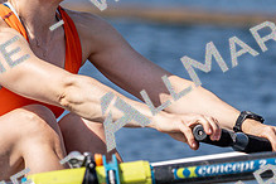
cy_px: 32
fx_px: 6164
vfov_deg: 1.7
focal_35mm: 804
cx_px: -8
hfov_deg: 2.6
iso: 250
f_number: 6.3
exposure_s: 1/2000
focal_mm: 303
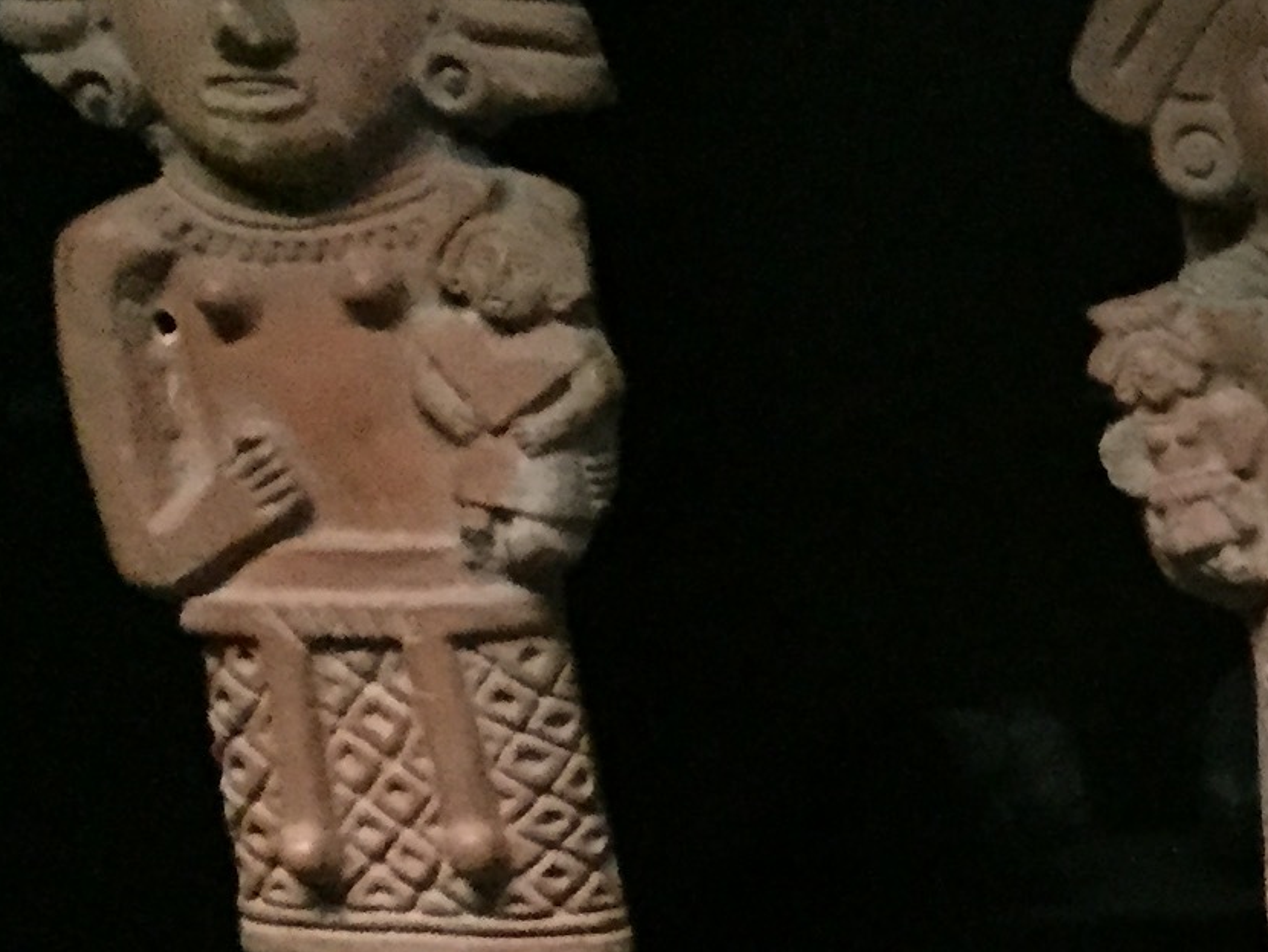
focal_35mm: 114
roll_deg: -0.3
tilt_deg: -19.5
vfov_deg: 12.7
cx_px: 2096
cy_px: 1111
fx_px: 4177
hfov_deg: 15.4
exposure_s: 1/15
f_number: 2.2
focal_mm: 4.15
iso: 1000
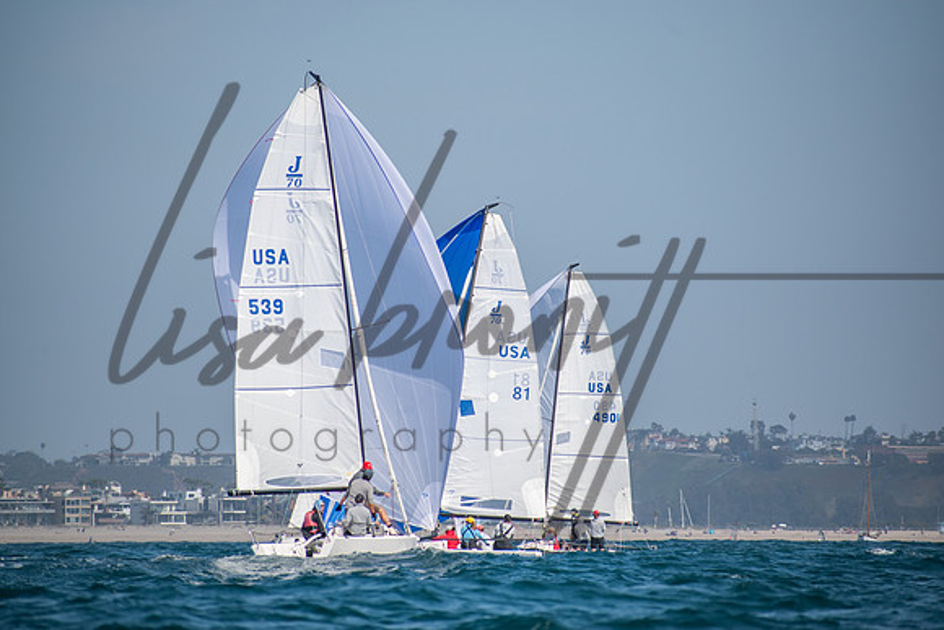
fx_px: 8733
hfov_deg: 6.2
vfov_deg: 4.1
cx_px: 472
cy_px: 315
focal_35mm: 333
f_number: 6.3
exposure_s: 1/1250
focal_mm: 220
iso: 200
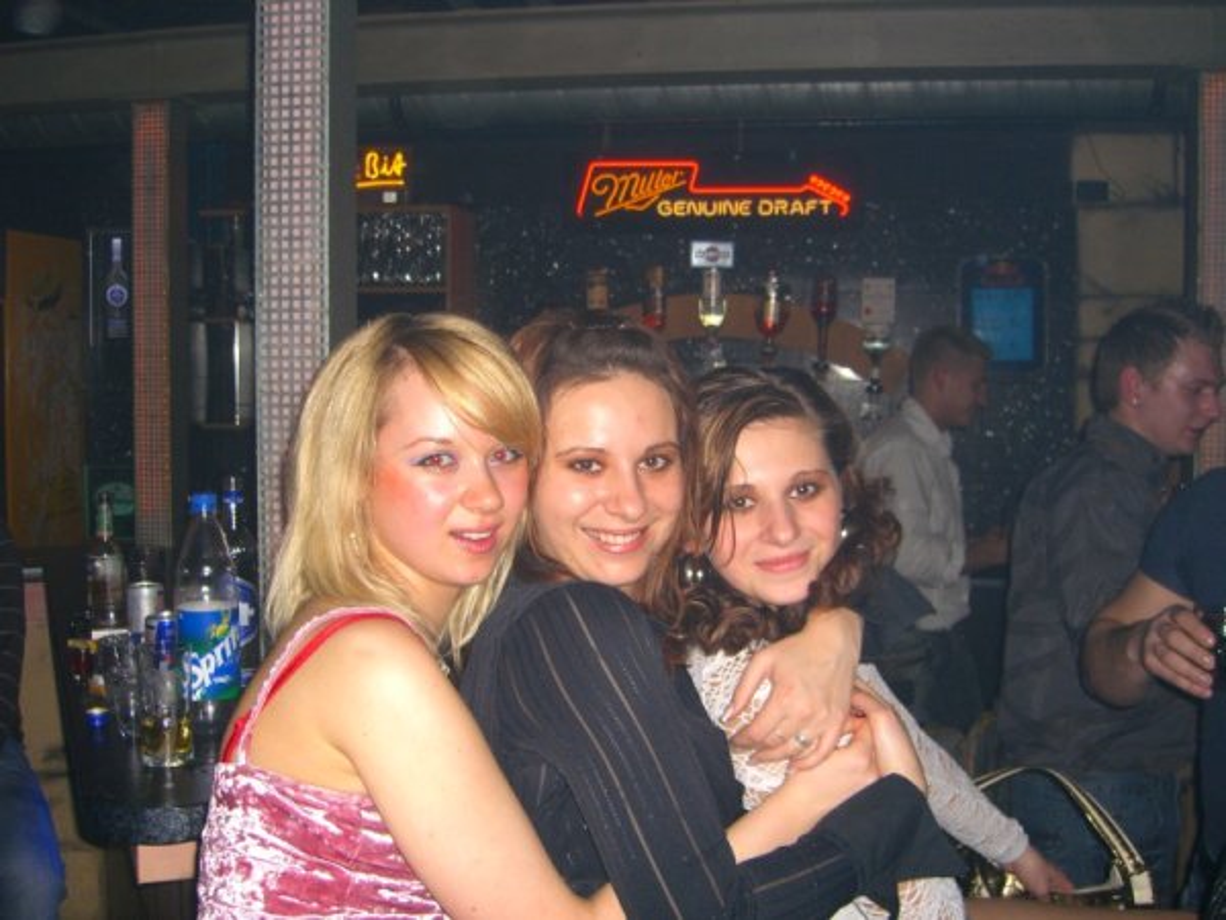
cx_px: 613
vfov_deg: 37.7
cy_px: 460
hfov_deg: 49.0
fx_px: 1346
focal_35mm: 38
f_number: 2.8
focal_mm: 7.9
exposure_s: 1/60
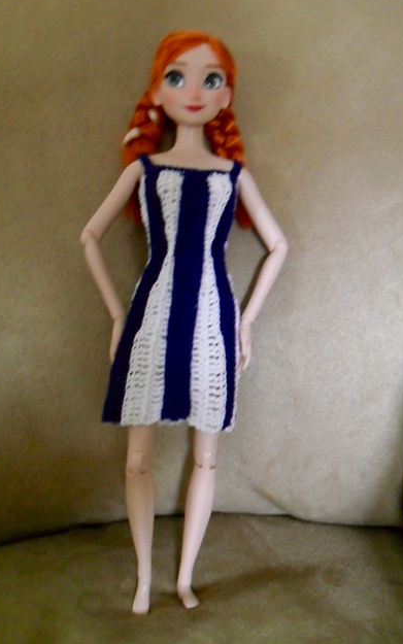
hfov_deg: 33.6
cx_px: 201
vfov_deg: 51.5
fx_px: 667
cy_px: 324
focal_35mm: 38
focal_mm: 6.2
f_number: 2.8
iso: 400
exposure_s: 1/15
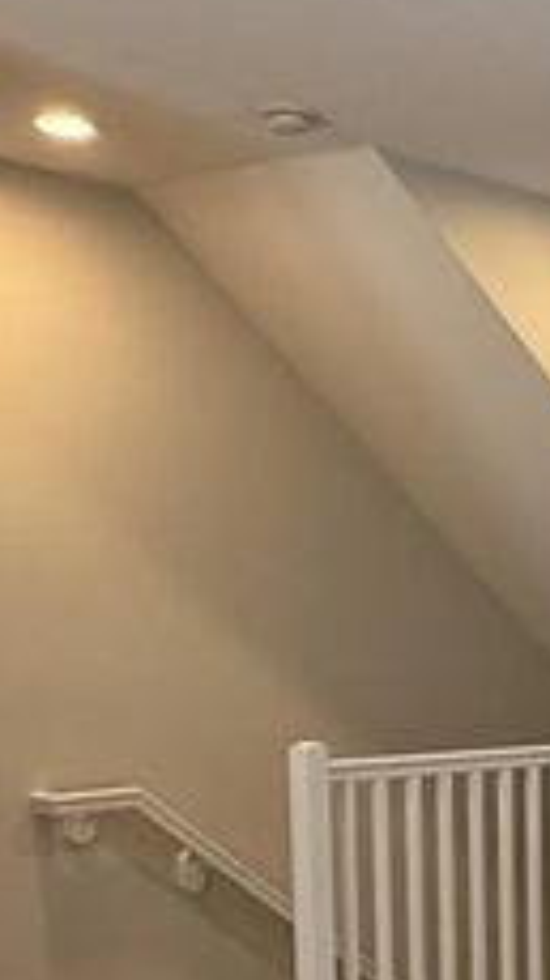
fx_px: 1767
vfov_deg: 29.7
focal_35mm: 68
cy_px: 891
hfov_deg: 15.9
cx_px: 883
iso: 320
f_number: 2.2
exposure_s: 1/120
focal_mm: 2.22
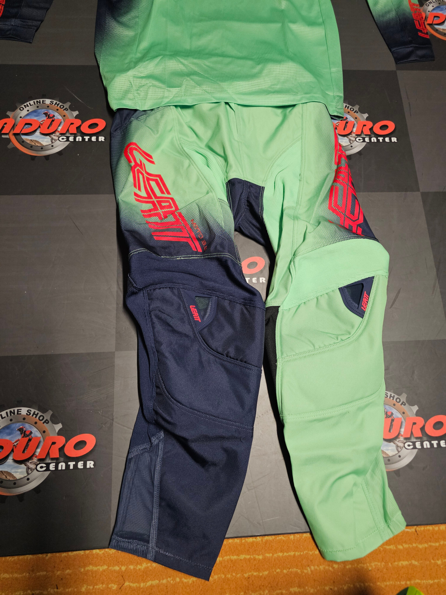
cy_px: 298
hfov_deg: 58.9
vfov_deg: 73.9
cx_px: 223
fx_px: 395
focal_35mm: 23
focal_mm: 6.3
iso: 320
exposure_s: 1/100
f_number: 1.7
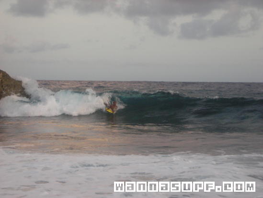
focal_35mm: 105
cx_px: 132
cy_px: 99
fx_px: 798
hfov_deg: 18.7
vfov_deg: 14.1
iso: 200
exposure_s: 1/137
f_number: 5.4
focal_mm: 17.4
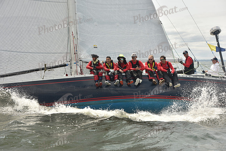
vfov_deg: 19.5
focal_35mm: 70
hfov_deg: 28.8
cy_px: 76
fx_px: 440
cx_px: 113
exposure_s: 1/800
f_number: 8
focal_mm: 70
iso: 250
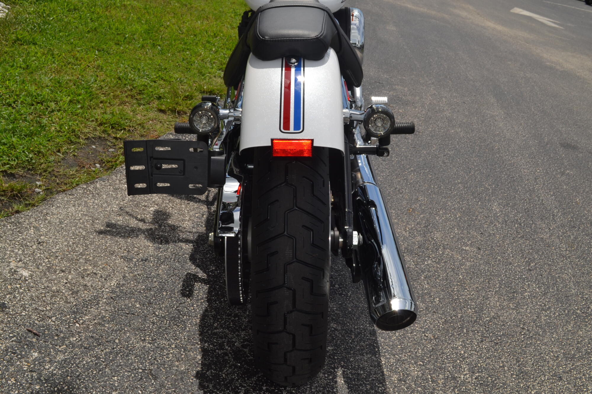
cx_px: 296
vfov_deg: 30.8
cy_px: 197
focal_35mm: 44
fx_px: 715
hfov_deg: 45.0
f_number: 13
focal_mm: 29
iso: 100
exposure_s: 1/200
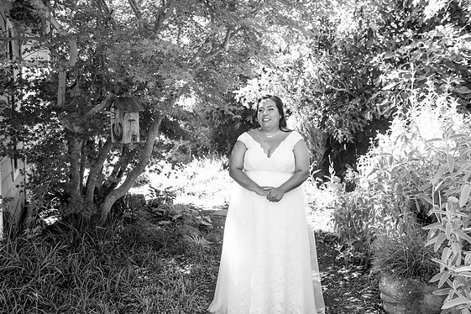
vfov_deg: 43.6
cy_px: 156
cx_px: 238
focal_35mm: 30
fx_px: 392
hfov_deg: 61.9
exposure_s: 1/1000
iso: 640
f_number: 4
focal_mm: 29
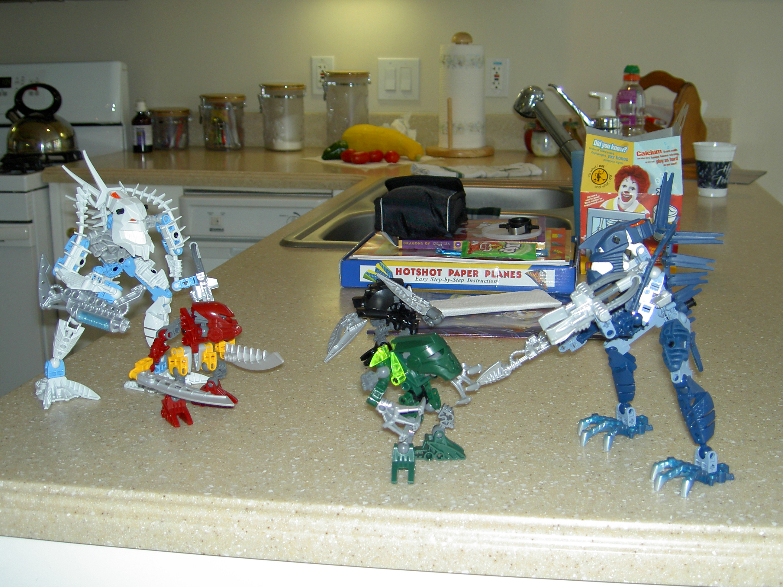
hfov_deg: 42.9
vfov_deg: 32.9
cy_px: 294
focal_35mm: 44
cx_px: 392
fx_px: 995
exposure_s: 1/64.1
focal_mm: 9
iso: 100
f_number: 2.9
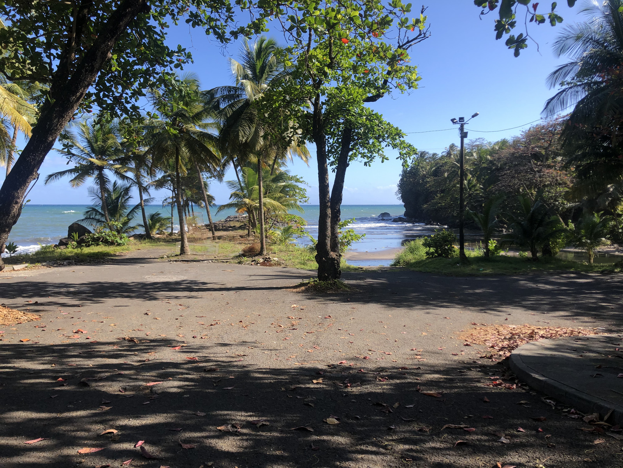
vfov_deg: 49.7
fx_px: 504
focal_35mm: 28
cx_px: 312
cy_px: 234
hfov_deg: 63.4
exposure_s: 1/979
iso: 20
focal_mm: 4
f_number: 1.8
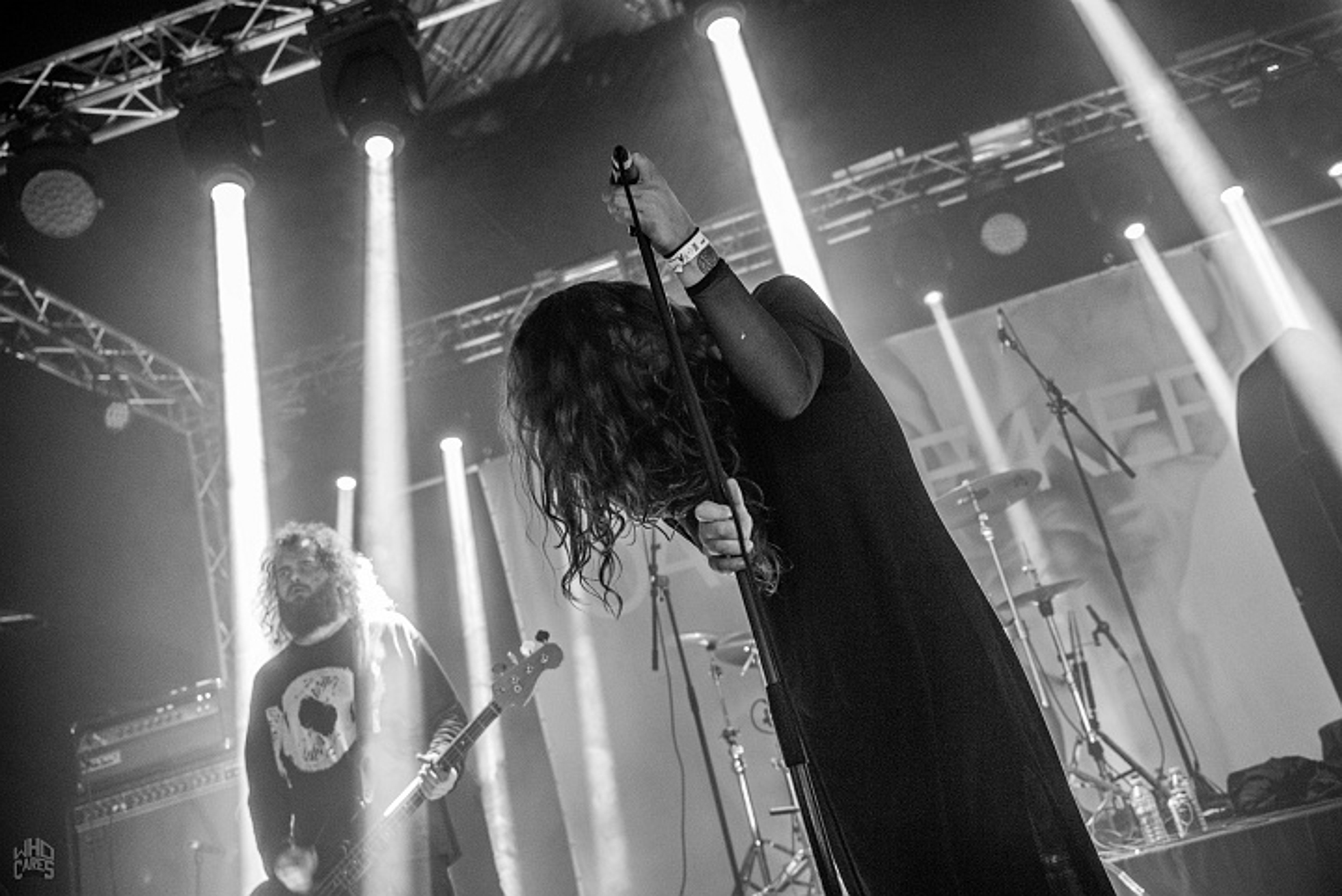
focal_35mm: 40
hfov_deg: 48.4
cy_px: 448
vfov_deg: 33.4
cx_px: 671
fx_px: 1492
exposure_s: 1/40
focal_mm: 40
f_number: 4
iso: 4000
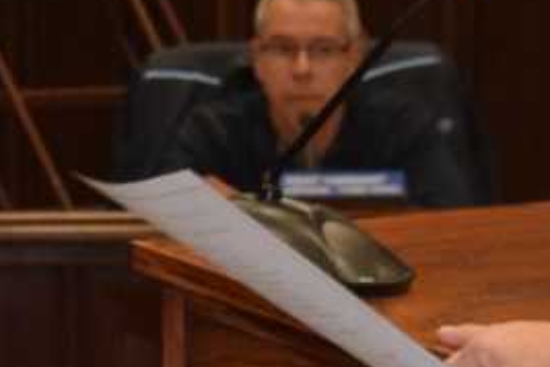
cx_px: -103
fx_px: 4919
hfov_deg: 6.4
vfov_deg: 4.3
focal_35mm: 322
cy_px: 189
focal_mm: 28
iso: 1100
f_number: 4.2
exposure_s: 1/60
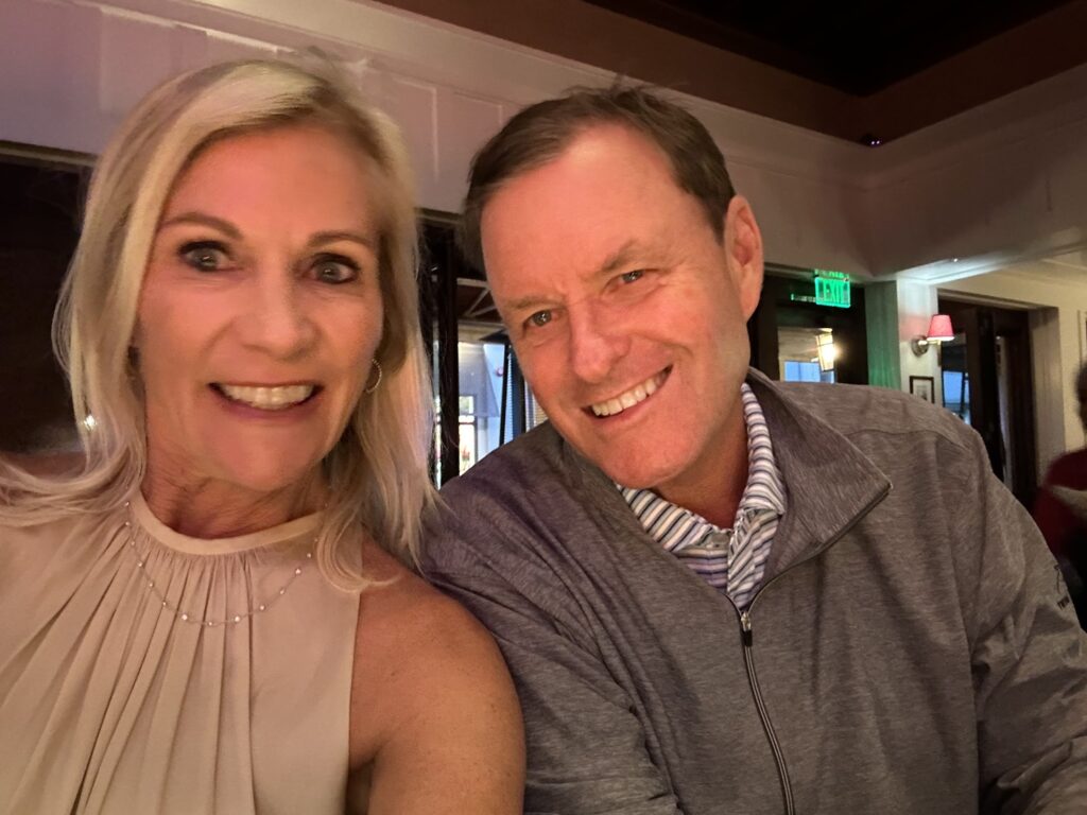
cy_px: 408
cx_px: 544
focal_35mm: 23
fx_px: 722
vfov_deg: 58.9
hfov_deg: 73.9
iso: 640
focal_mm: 2.69
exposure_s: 1/15
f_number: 1.9
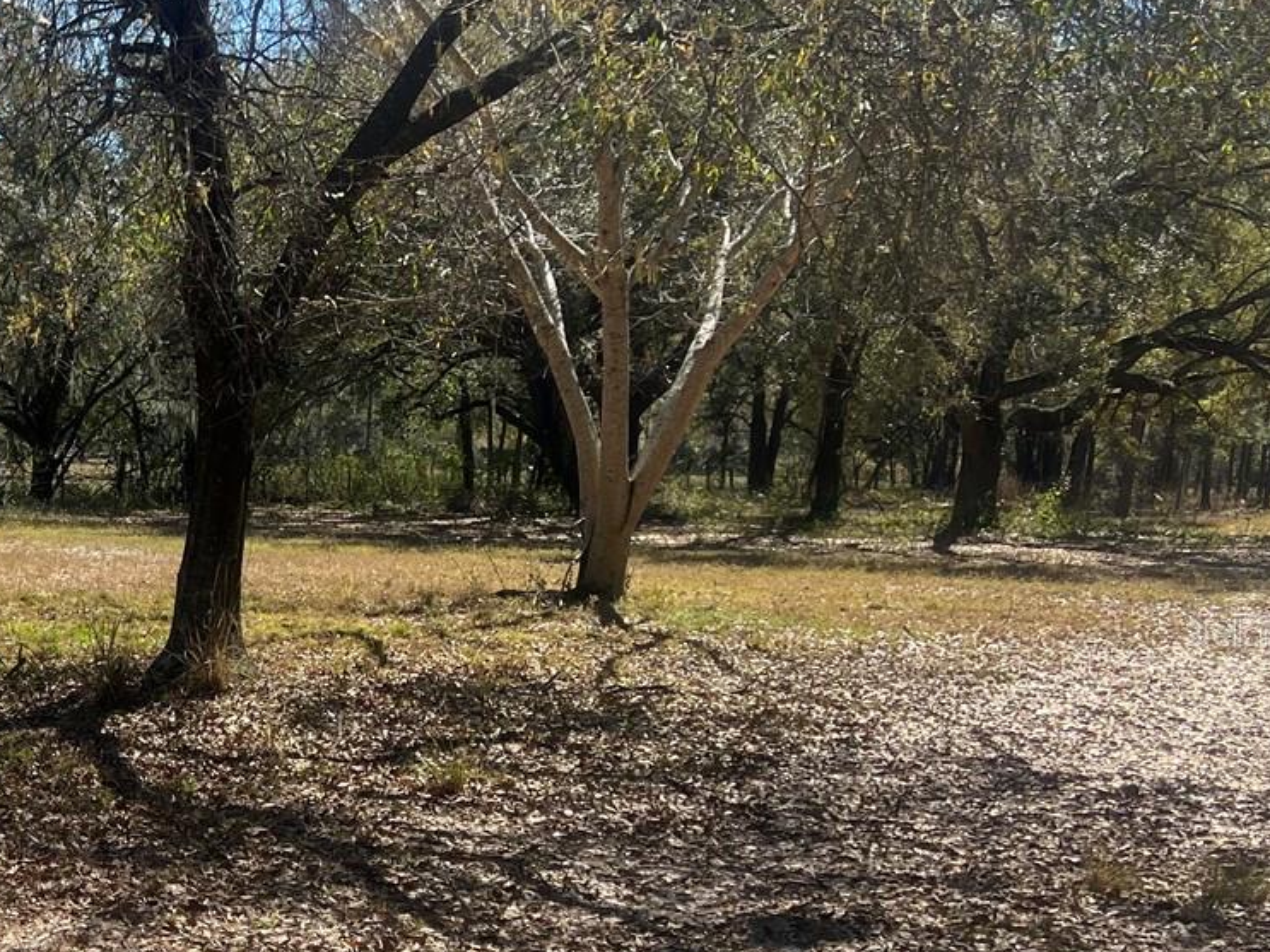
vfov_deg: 26.0
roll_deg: -0.1
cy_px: 632
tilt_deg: -5.5
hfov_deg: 31.6
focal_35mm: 56
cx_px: -22
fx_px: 2054
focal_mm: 5.7
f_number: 1.5
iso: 50
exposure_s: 1/2513
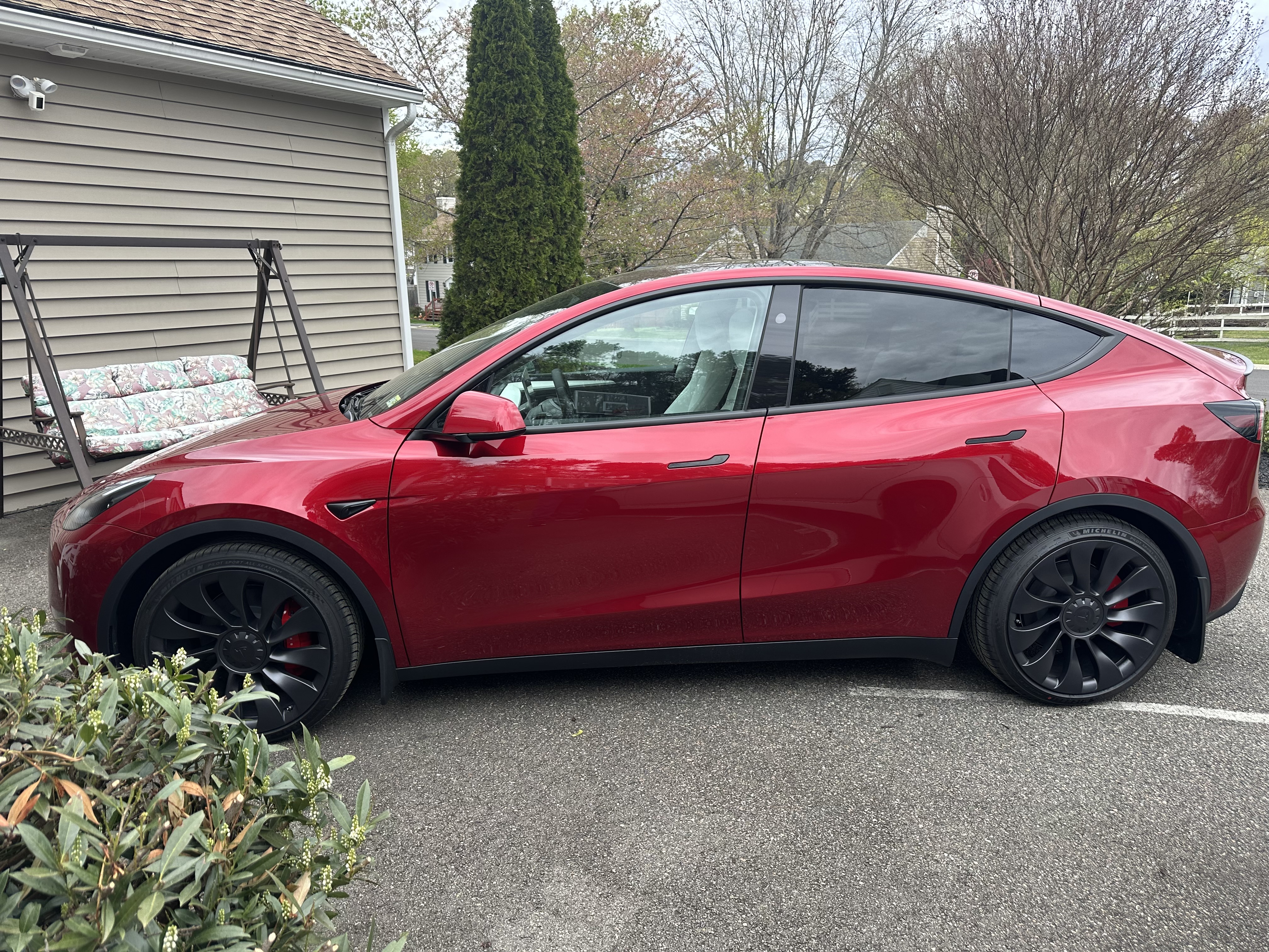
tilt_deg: -14.7
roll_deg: +1.3
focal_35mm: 24
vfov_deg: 56.8
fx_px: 880
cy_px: 476
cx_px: 634
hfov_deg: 71.6
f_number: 1.78
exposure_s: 1/248
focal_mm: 6.86
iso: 80
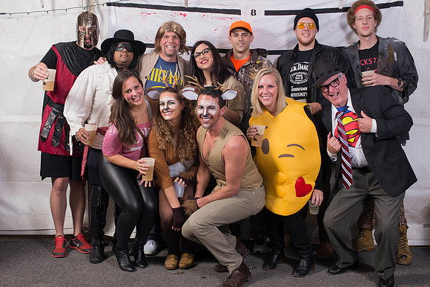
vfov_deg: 27.0
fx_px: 597
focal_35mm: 50
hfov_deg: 39.6
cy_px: 144
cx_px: 215
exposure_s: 1/100
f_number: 9
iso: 500
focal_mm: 50
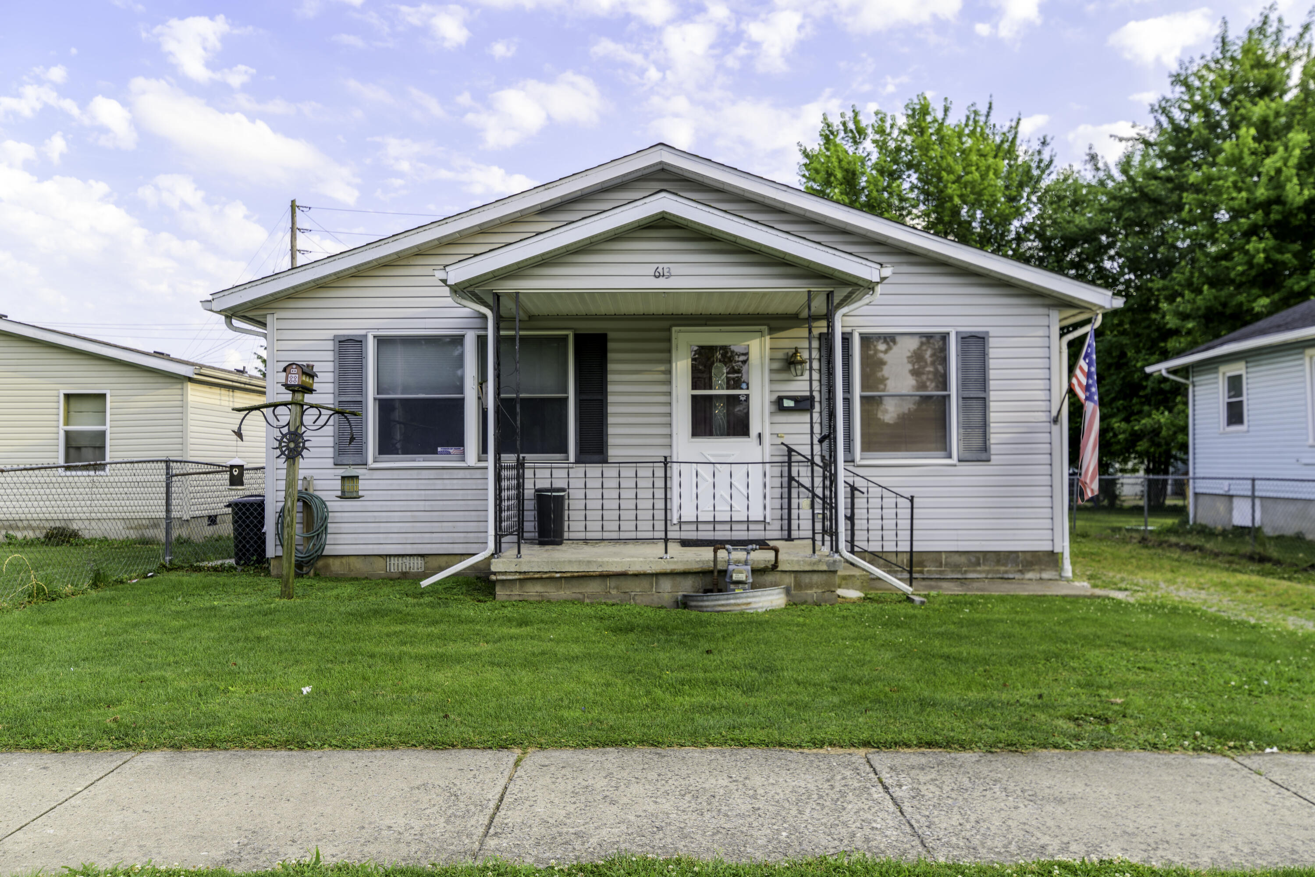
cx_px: 658
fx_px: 1059
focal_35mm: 29
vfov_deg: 45.0
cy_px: 438
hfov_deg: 63.7
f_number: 5.6
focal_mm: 29
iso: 64
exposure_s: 1/100
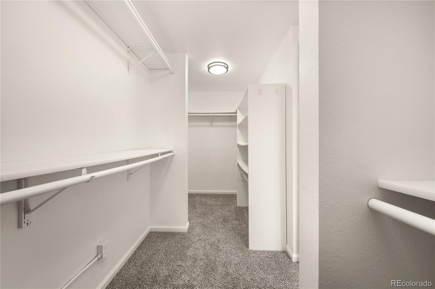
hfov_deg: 112.7
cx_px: 218
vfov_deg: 89.9
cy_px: 144
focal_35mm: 12
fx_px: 145
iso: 400
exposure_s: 1/5
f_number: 11
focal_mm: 12
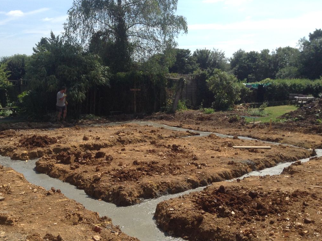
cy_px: 137
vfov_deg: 34.2
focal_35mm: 42
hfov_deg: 44.7
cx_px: 136
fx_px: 390
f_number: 2.4
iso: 32
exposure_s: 1/1016
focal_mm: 3.3
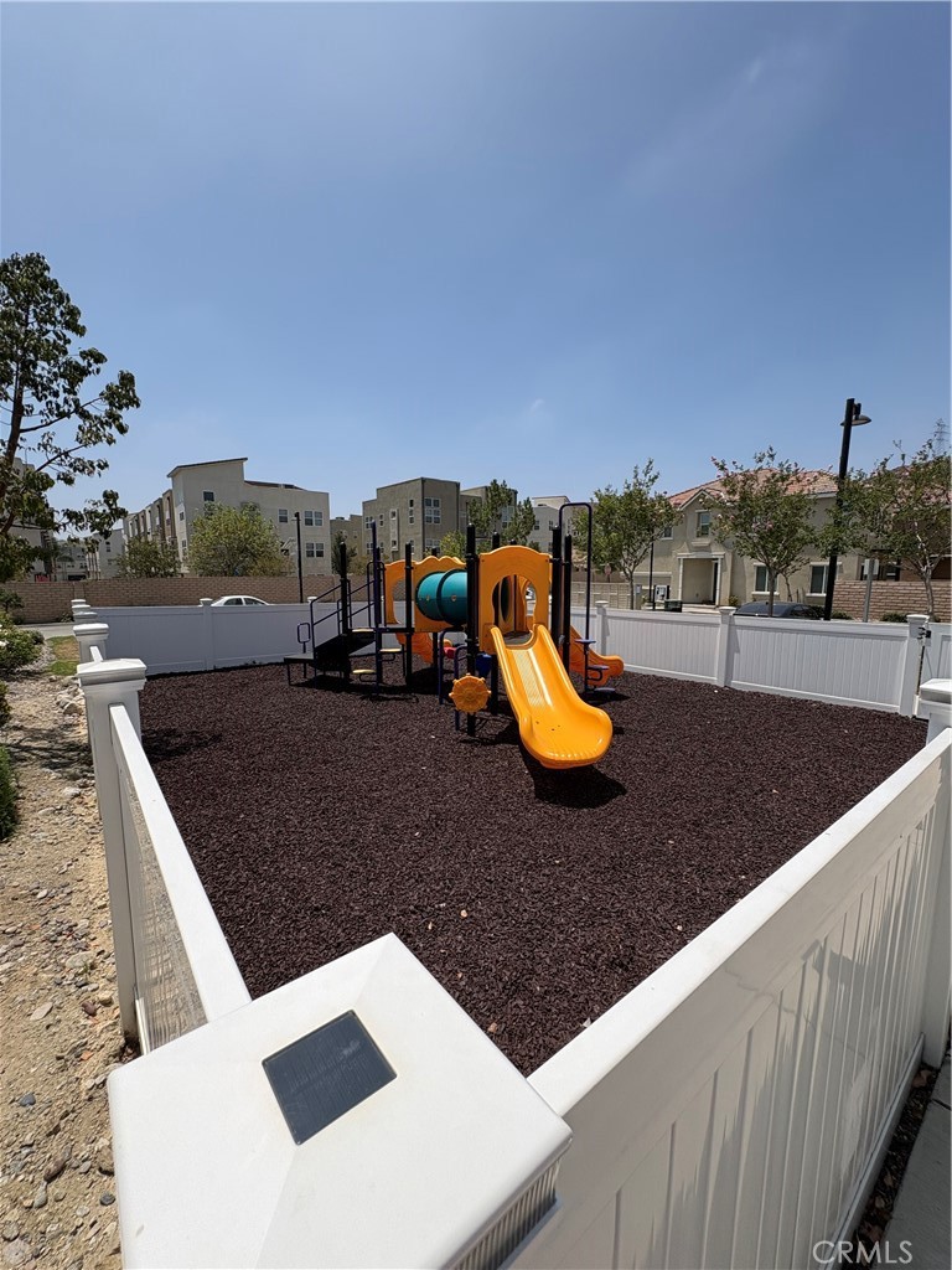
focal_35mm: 14
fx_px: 513
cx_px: 476
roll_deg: +0.7
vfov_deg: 102.1
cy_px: 635
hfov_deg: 85.7
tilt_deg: -5.1
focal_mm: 2.22
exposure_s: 1/2146
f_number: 2.2
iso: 64
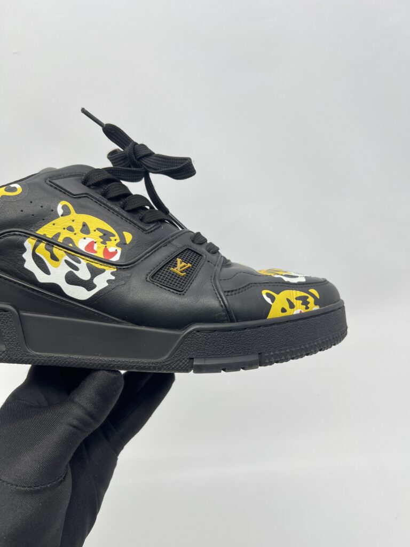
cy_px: 274
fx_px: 411
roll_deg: +0.5
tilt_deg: -28.3
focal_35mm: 26
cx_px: 205
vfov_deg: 67.3
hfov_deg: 53.1
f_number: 1.5
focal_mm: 5.7
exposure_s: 1/143
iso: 32
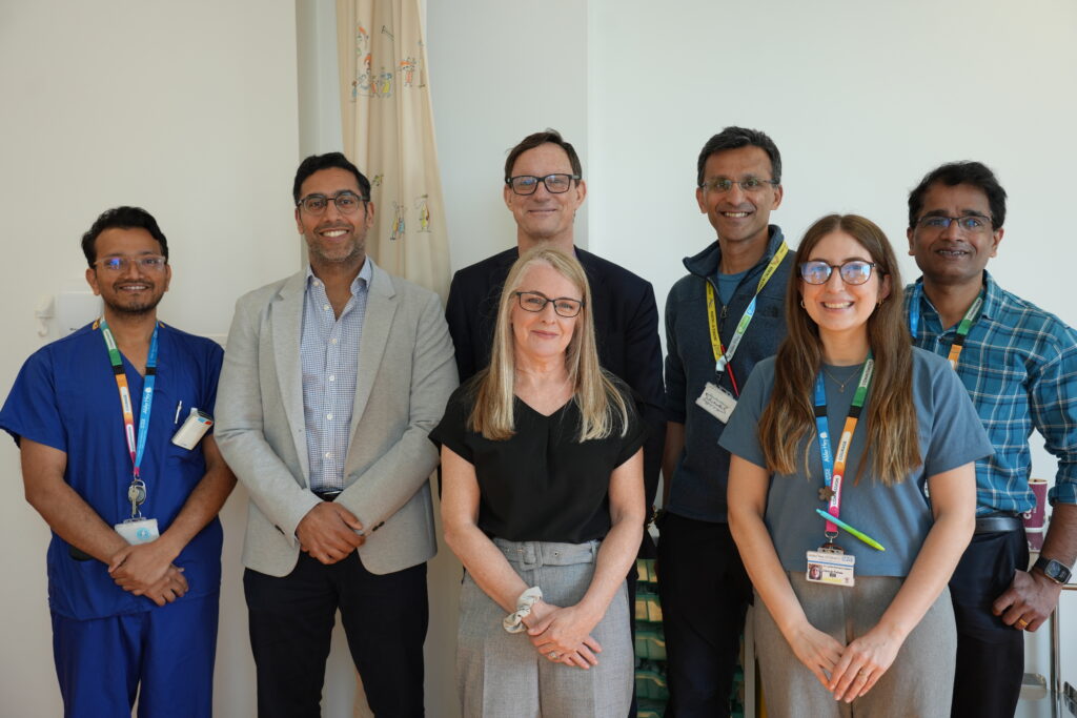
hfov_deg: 48.5
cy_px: 359
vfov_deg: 33.4
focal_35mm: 40
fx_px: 1197
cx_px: 538
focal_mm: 40
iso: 400
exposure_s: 1/160
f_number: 4
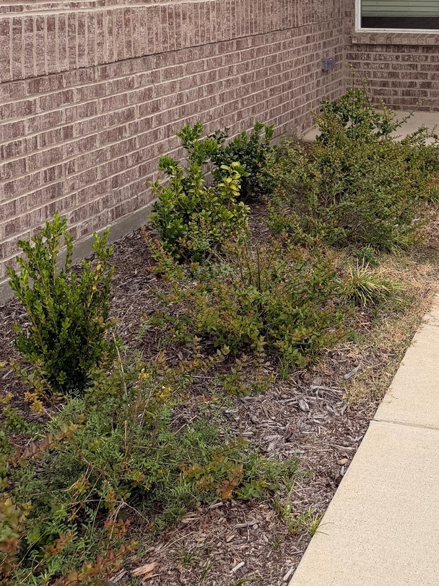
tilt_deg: -5.7
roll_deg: +0.1
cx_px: 372
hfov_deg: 27.3
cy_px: 61
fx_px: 879
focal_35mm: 52
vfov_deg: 34.8
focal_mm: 6.76
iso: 80
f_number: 1.78
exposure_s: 1/2525
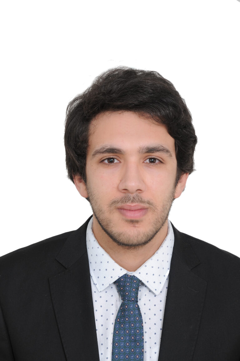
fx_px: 1278
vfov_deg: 16.1
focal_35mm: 128
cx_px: 120
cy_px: 180
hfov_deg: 10.7
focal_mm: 85
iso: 125
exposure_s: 1/60
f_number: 7.1
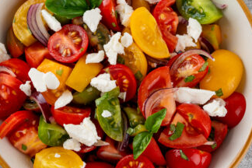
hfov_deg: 27.0
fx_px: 525
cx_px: 117
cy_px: 72
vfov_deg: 18.2
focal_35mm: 75
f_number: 9
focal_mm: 38
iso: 200
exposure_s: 1/200
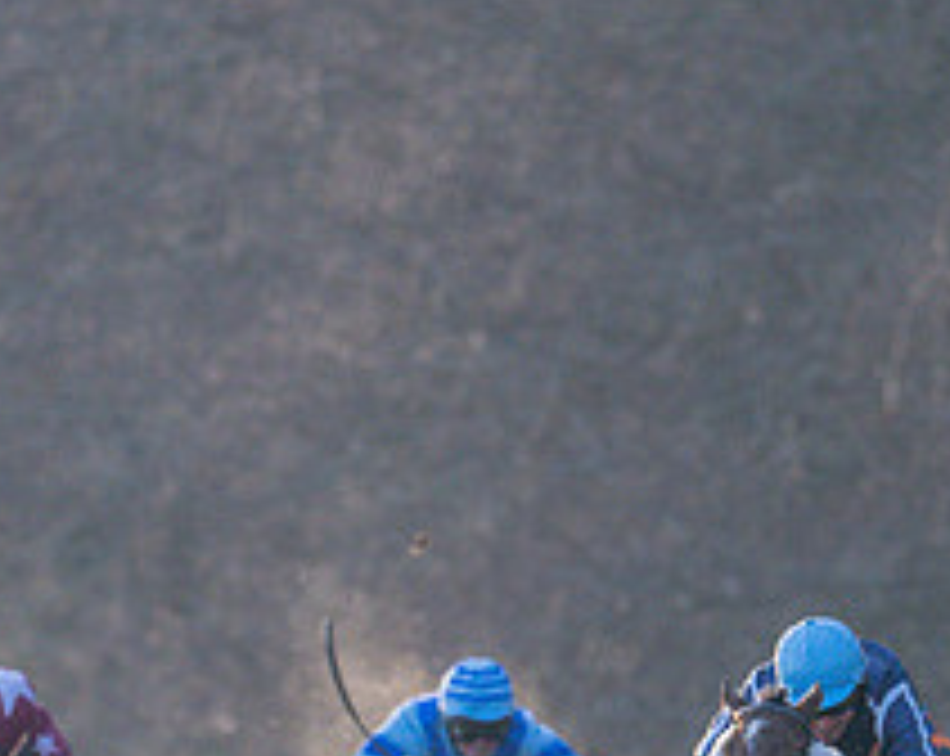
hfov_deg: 1.2
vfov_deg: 0.9
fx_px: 45633
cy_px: 678
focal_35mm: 1626
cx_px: 795
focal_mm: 400
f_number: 5
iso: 800
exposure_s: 1/2000
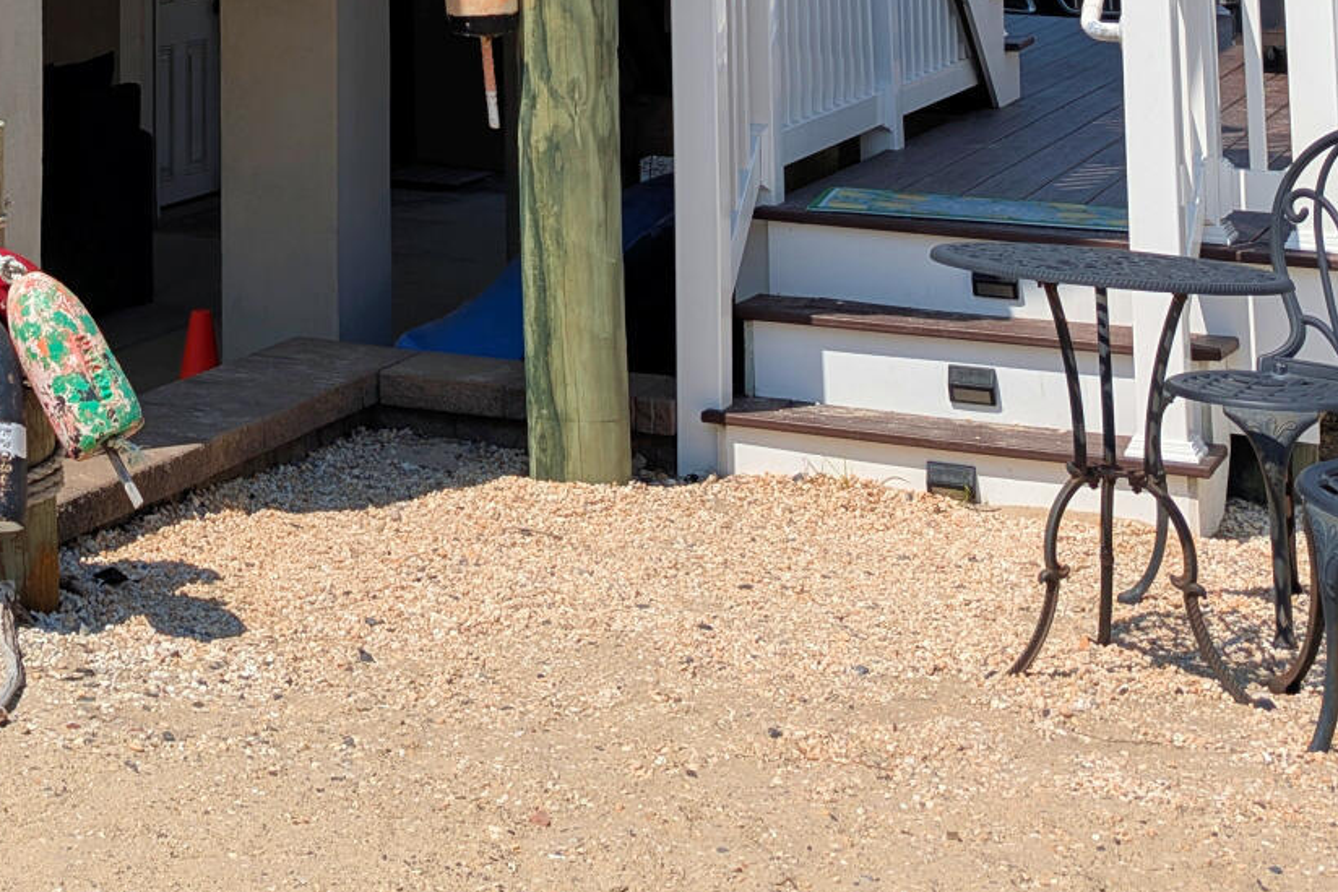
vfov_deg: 13.4
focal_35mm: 91
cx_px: -200
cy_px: -733
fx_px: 3381
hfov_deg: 21.1
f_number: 1.68
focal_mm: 6.9
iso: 21
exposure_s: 1/1767
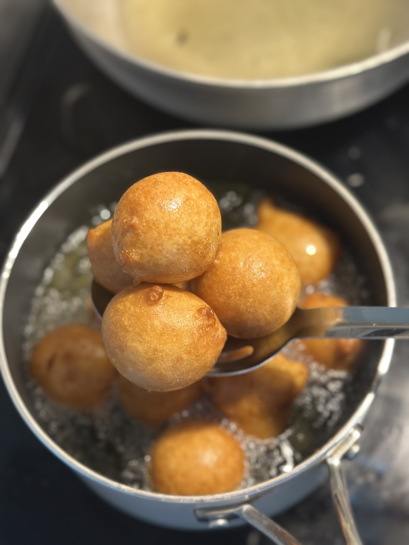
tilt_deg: -64.4
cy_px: 272
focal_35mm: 48
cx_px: 204
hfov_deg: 30.3
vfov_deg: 39.7
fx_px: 756
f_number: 1.78
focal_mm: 6.86
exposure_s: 1/40
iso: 250
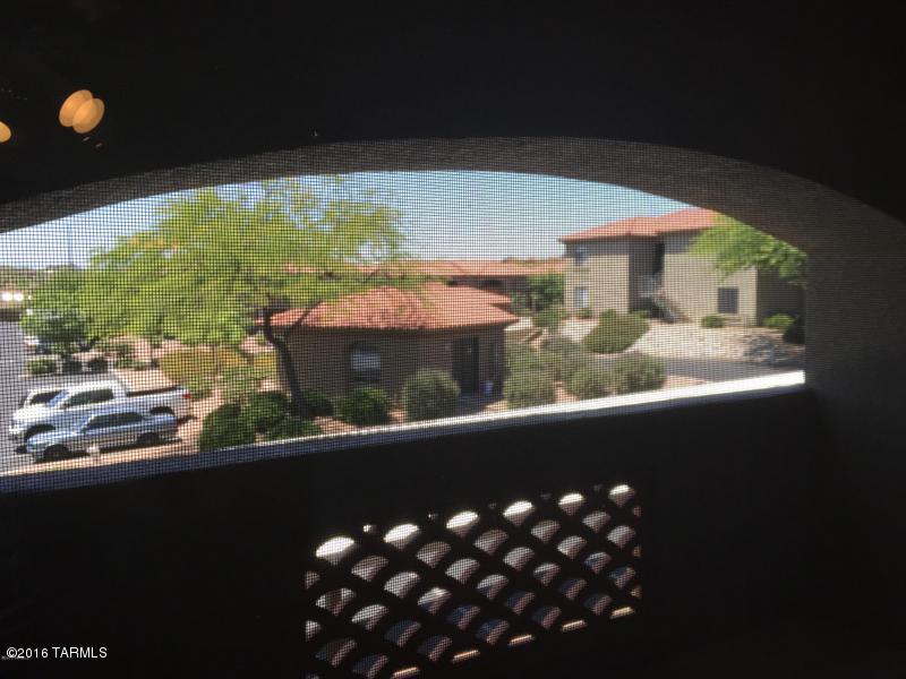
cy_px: 340
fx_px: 759
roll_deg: +0.1
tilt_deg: -4.5
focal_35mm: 29
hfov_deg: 61.7
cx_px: 453
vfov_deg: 48.2
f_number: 2.2
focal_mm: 4.15
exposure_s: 1/565
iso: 32
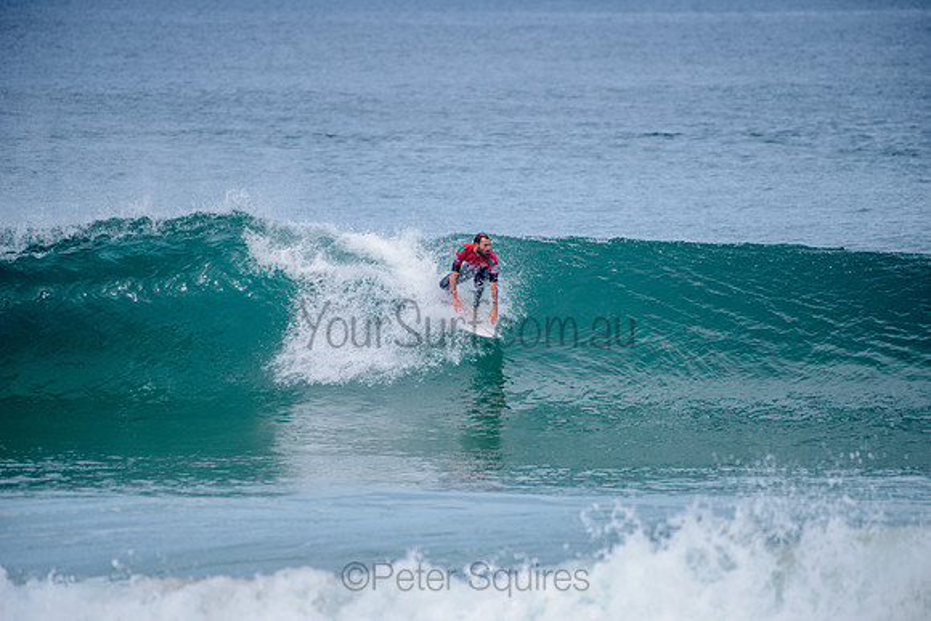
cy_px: 310
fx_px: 12933
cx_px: 466
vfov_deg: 2.8
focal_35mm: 500
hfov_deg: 4.1
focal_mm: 500
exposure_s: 1/2000
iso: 250
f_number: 5.6
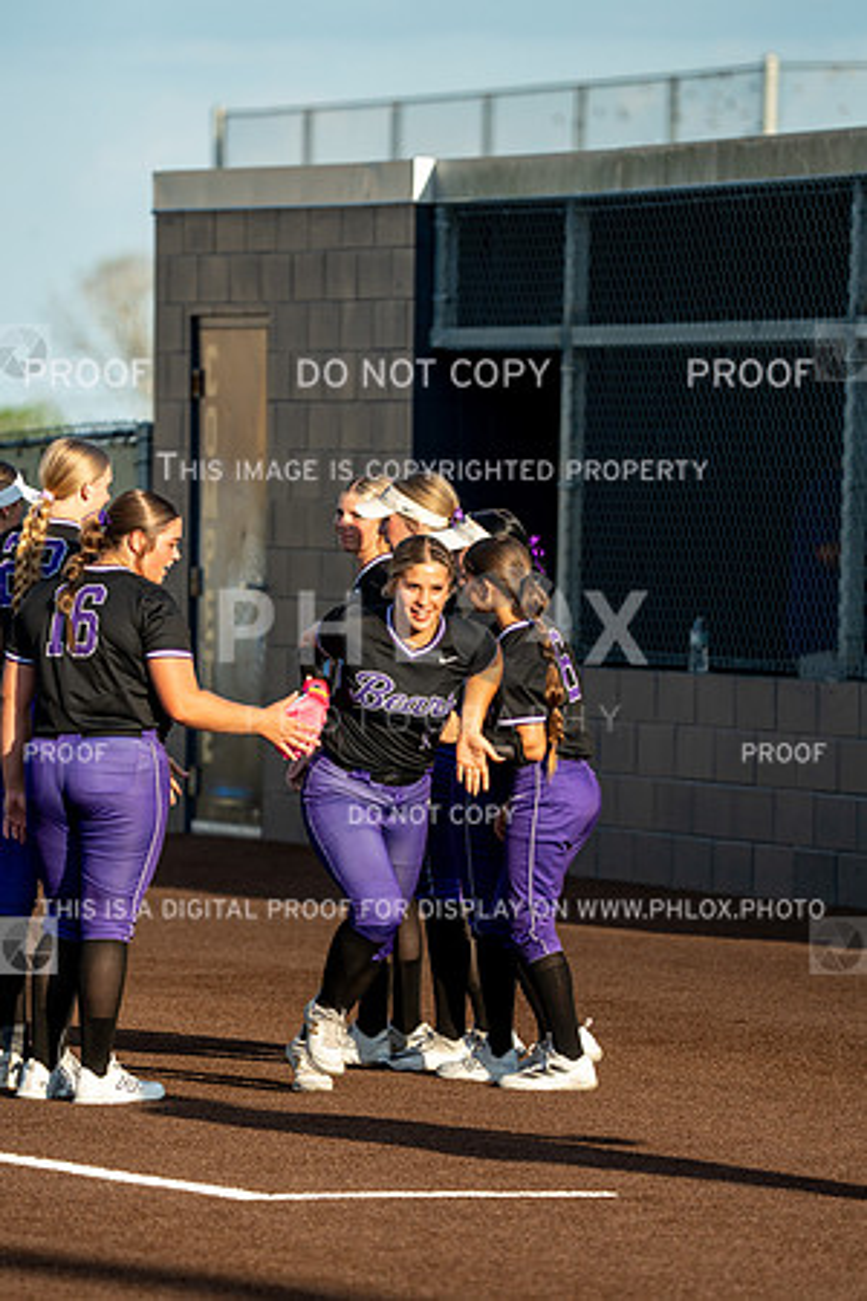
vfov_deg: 6.7
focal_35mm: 309
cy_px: 650
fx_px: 11162
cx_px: 434
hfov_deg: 4.4
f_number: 6.3
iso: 400
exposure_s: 1/1250
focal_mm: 309
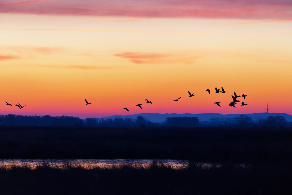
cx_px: 146
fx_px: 1622
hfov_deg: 10.3
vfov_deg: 6.9
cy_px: 98
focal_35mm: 200
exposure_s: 1/250
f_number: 6.3
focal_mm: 200
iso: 9000
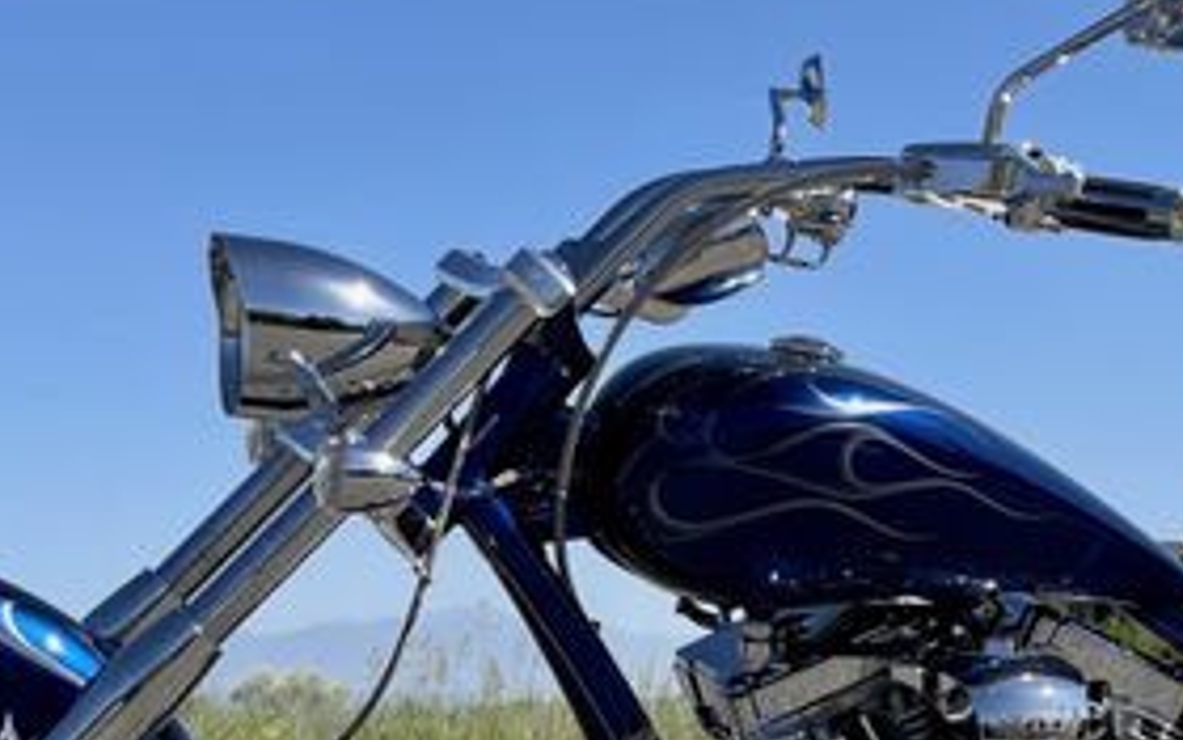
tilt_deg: -2.9
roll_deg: +3.0
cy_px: 681
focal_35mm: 63
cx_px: 634
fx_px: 2031
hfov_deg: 32.5
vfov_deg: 20.2
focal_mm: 5.1
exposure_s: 1/3165
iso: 32
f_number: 1.6
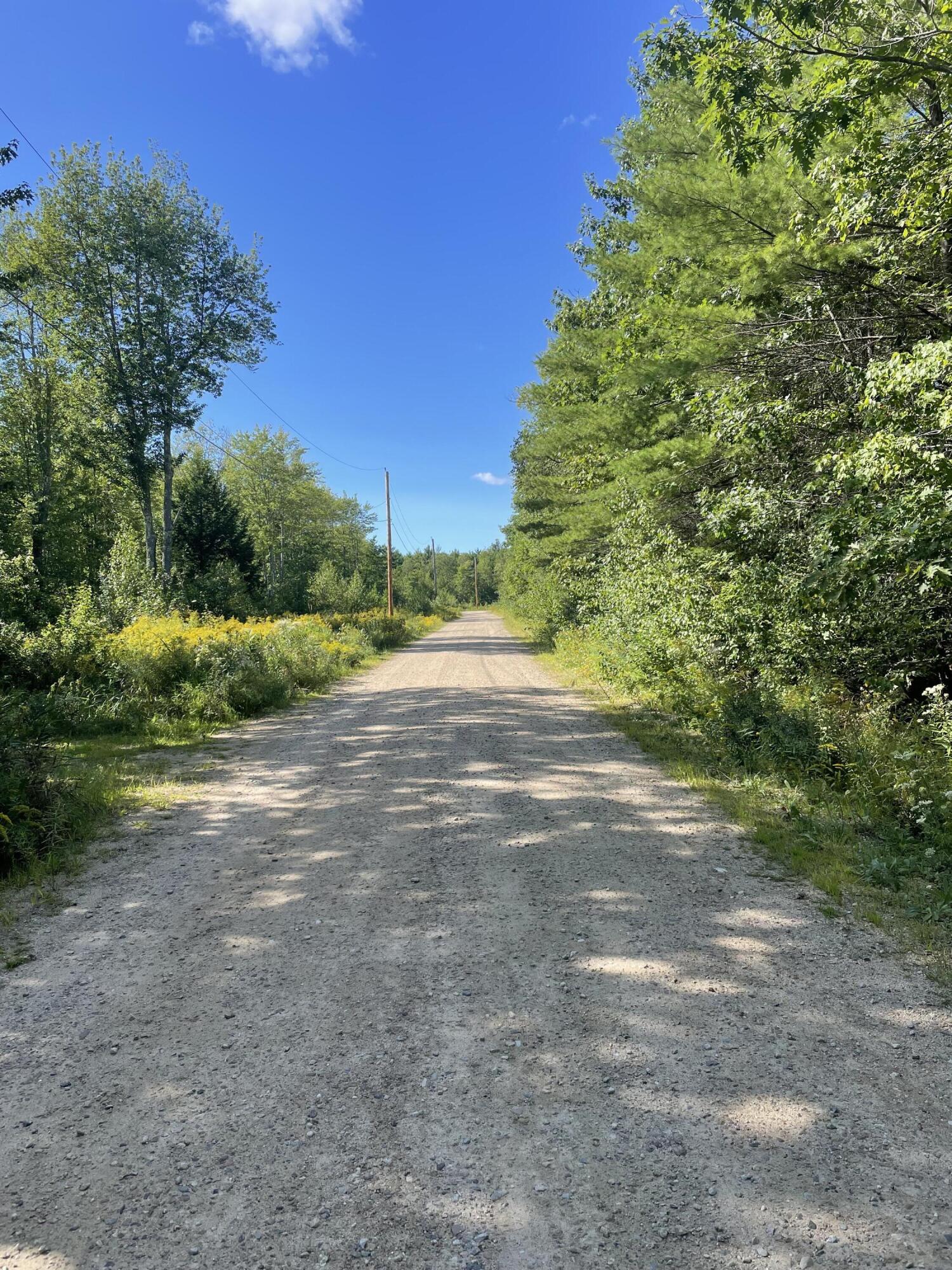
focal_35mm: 26
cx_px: 476
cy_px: 635
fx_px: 953
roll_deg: +2.7
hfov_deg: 53.1
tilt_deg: +1.5
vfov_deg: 67.3
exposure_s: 1/1742
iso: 32
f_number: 1.6
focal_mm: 4.2
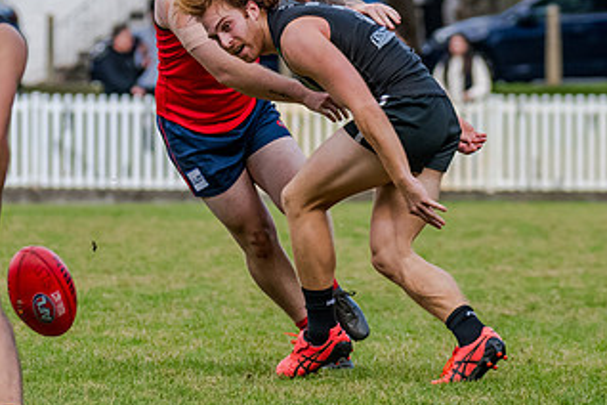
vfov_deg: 2.5
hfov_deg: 3.8
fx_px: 9155
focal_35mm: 543
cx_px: 245
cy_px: 44
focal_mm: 210
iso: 800
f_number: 5
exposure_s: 1/1600
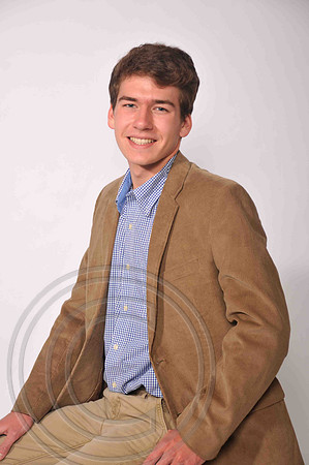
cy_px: 232
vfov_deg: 21.9
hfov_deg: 14.7
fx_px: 1200
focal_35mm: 93
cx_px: 154
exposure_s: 1/160
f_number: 5
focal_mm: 62
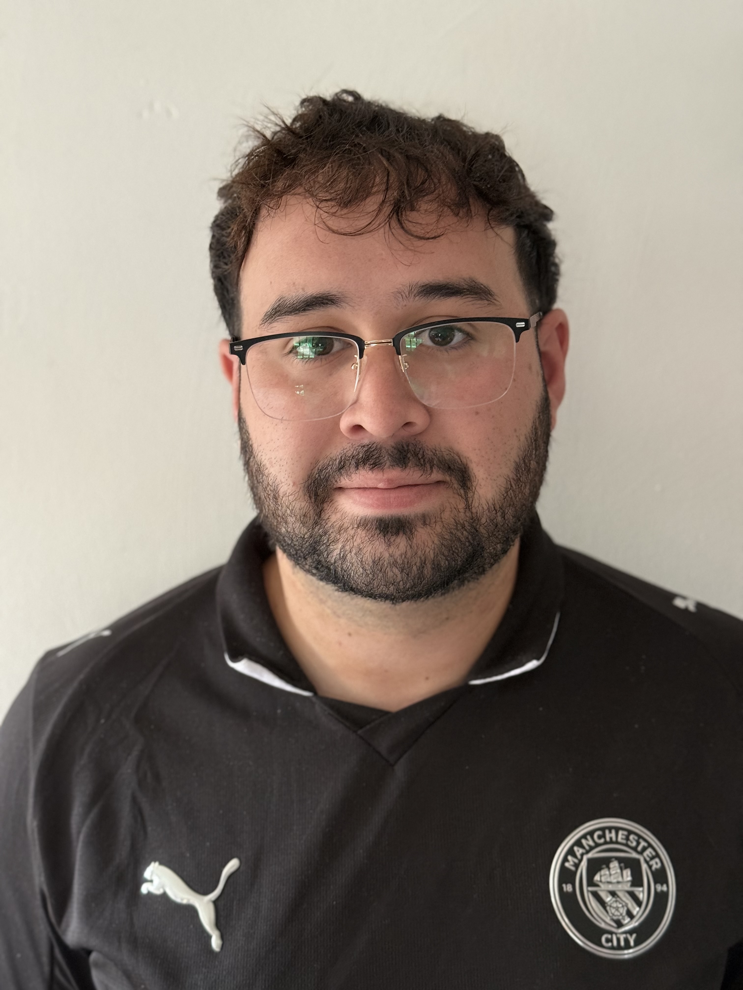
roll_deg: -1.0
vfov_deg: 39.7
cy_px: 495
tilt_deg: -9.7
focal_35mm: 48
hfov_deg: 30.3
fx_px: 1374
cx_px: 372
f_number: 1.78
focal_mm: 6.76
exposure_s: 1/40
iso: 500
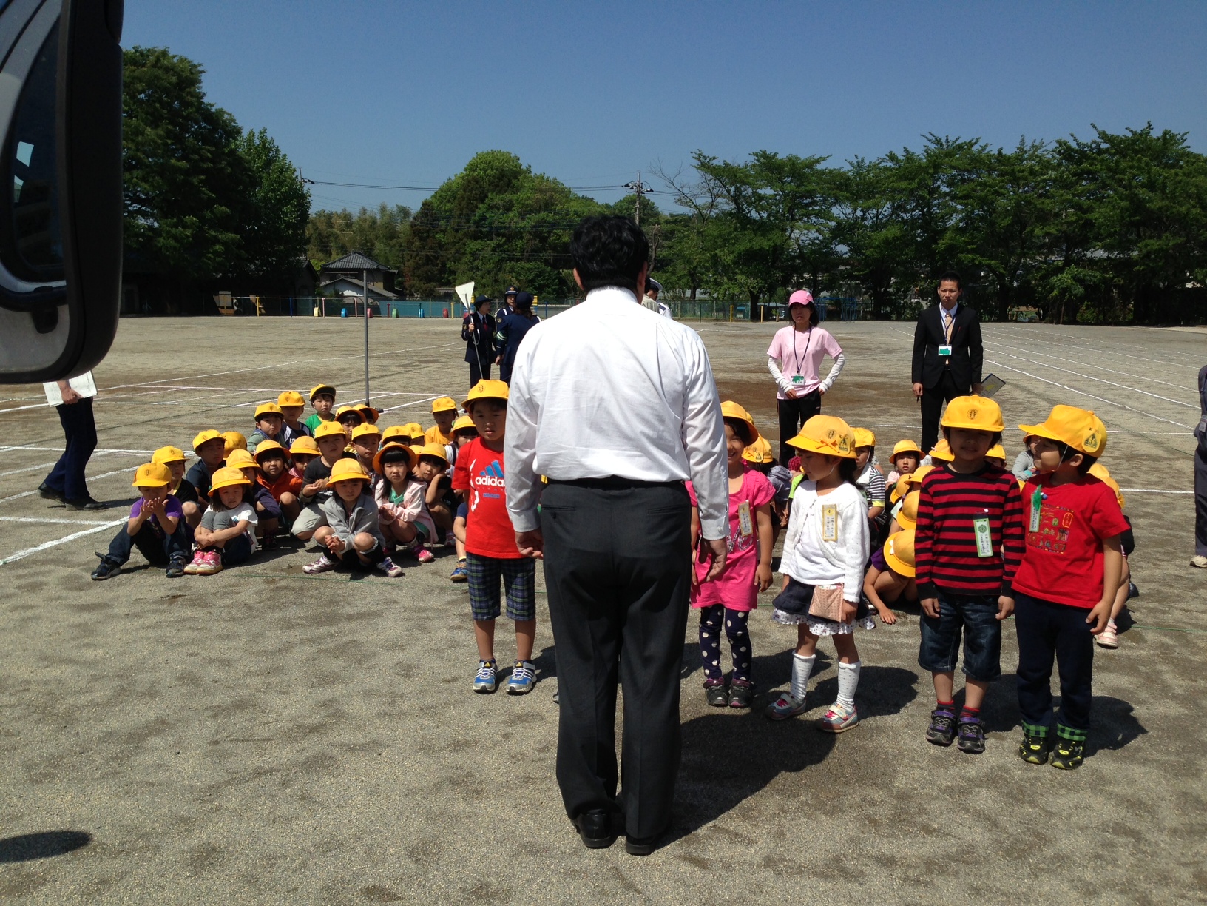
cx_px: 604
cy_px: 453
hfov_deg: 55.4
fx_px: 1151
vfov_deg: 42.9
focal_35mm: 33
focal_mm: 4.13
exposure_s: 1/2358
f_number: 2.4
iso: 50
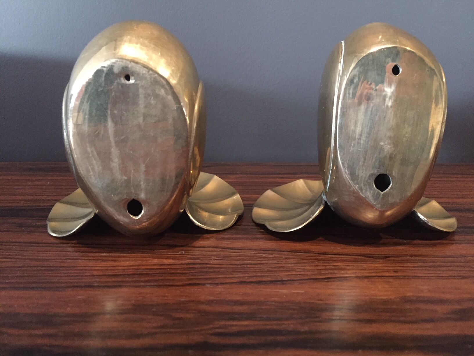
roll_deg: +0.1
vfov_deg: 48.2
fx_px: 397
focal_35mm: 29
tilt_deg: -12.9
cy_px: 178
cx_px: 237
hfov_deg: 61.7
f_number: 2.2
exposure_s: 1/17
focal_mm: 4.15
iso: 500
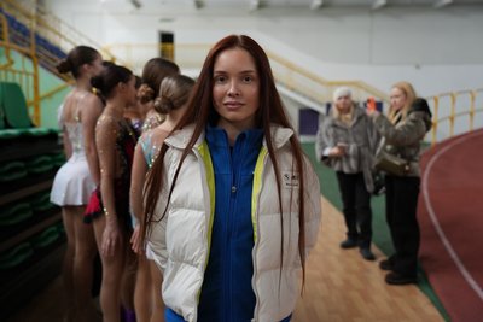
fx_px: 497
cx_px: 242
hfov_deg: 51.9
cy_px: 161
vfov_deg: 36.0
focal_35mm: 37
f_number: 2.8
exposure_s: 1/200
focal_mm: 37
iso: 1250
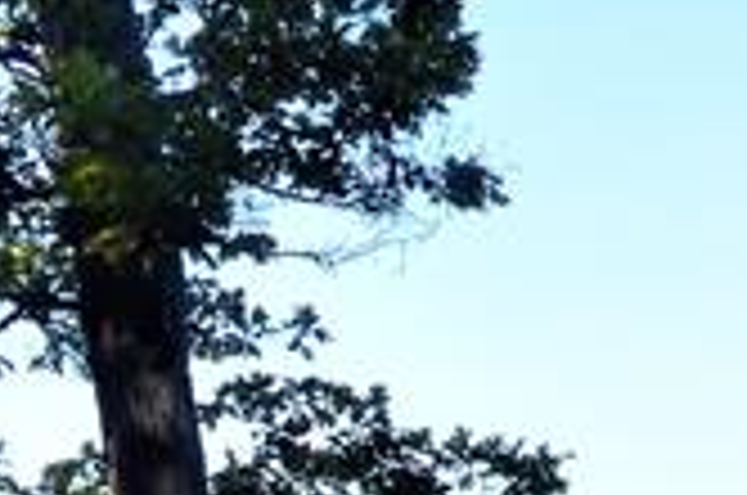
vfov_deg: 7.8
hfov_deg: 12.2
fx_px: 3459
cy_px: 981
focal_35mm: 167
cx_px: -18
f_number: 10
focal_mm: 18
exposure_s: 1/250
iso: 400
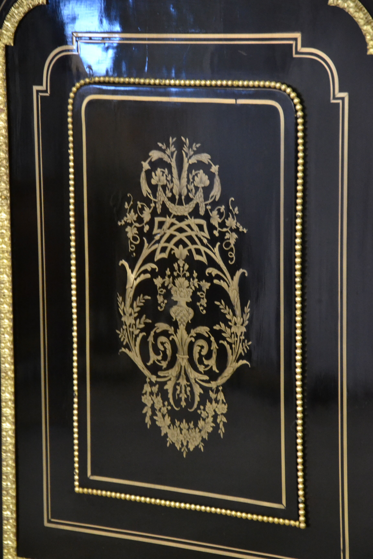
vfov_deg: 13.0
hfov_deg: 8.7
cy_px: 280
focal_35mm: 158
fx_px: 2448
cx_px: 186
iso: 3200
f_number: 5.6
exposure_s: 1/13
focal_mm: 105
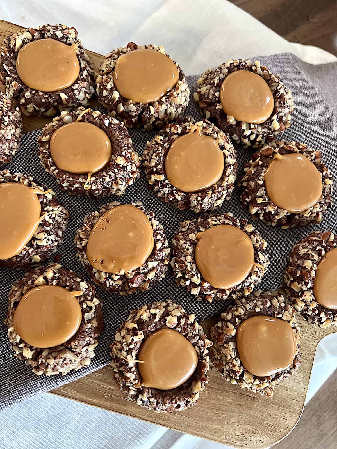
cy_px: 224
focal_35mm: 26
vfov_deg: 67.3
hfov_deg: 53.1
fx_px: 337
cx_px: 168
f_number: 1.5
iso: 400
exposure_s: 1/40
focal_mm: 5.7
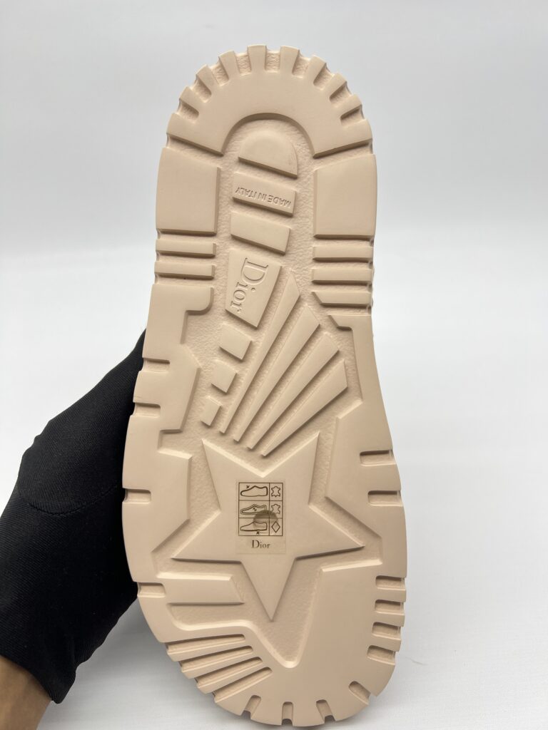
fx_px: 549
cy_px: 365
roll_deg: +1.3
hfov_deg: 53.1
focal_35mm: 26
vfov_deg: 67.3
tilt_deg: -33.2
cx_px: 274
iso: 32
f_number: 1.5
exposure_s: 1/132
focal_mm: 5.7
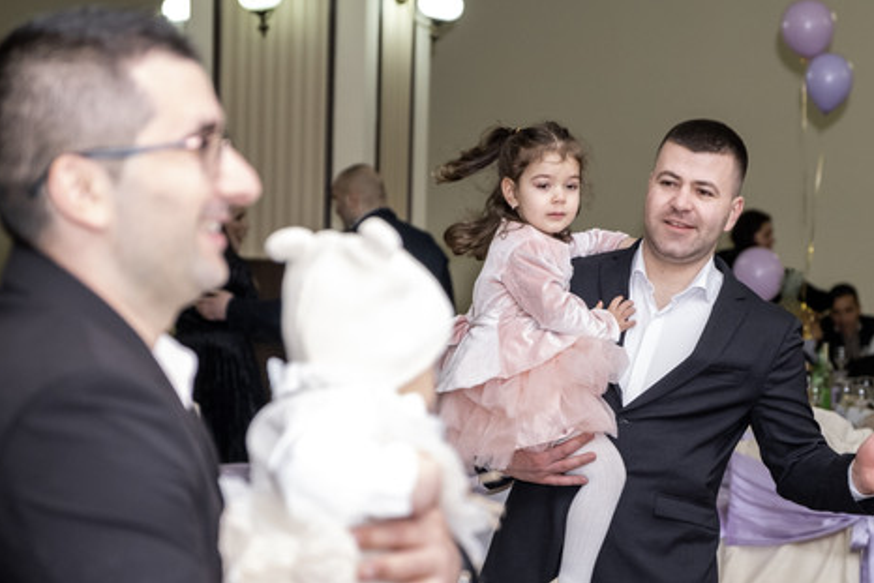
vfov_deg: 12.0
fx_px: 2768
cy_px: 368
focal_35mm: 114
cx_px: 454
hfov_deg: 17.9
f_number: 2.8
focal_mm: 55
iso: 1600
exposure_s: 1/160
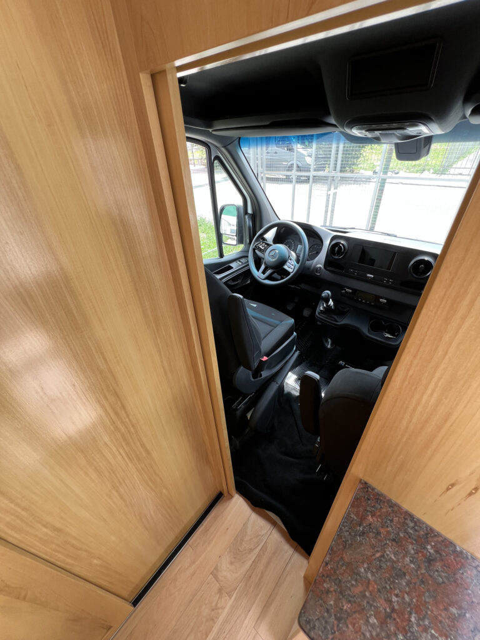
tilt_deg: -36.7
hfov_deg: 89.9
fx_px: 240
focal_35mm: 13
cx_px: 240
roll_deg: +3.8
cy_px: 320
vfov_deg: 106.2
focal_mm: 1.57
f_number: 1.8
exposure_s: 1/99
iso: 50
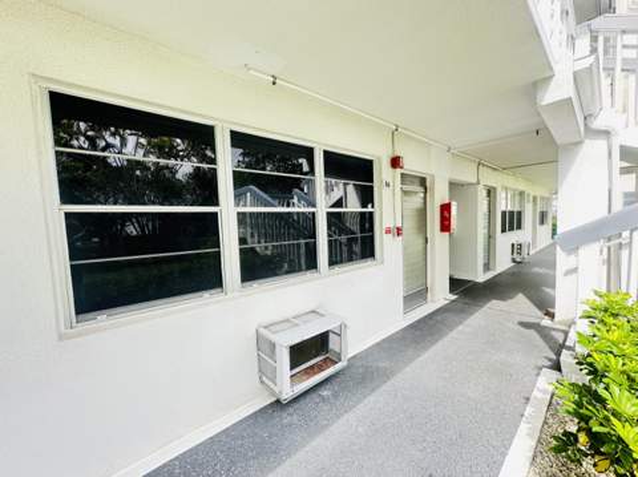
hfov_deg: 102.1
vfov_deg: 85.6
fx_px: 258
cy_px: 238
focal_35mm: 14
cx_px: 319
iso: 40
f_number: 2.2
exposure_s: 1/145
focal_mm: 2.22
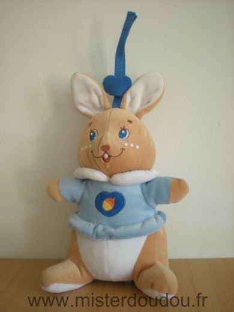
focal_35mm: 38
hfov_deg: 37.7
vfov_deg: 49.0
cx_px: 117
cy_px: 156
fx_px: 343
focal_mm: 6.3
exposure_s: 1/36.4
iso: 200
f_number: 3.1
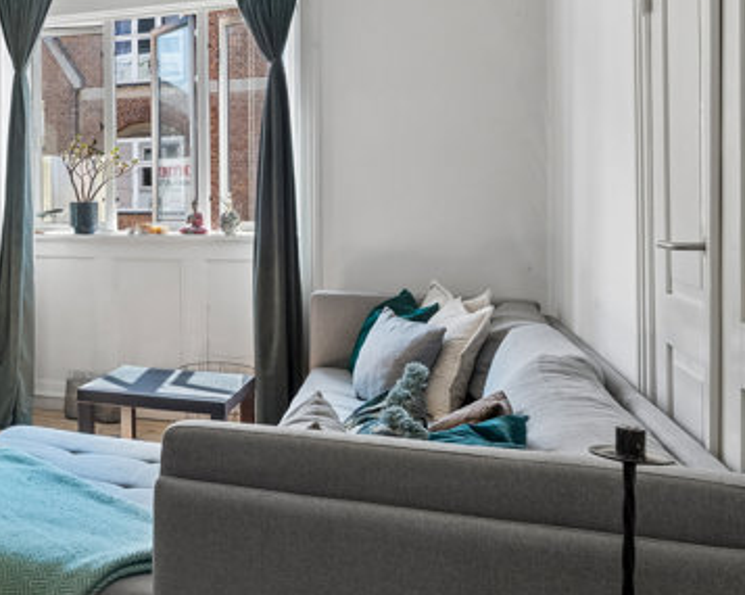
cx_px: -40
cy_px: 206
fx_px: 904
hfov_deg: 38.4
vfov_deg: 36.1
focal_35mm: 41
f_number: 7.1
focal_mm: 13
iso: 200
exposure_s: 1/60
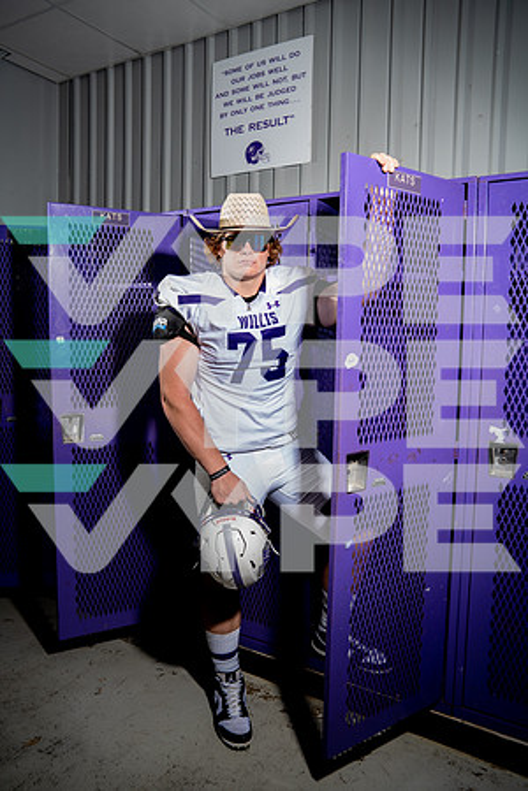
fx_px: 616
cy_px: 396
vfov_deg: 65.5
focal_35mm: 28
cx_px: 264
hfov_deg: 46.4
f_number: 5.6
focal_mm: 28
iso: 200
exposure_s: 1/250
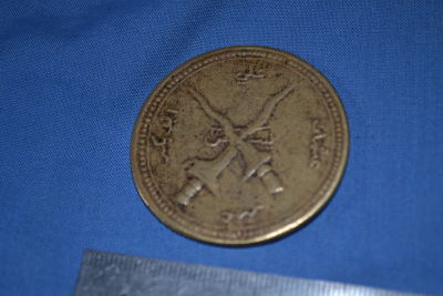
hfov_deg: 24.6
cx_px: 222
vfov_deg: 16.6
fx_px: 1016
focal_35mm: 82
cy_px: 148
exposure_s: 1/60
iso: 250
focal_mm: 55
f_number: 5.6
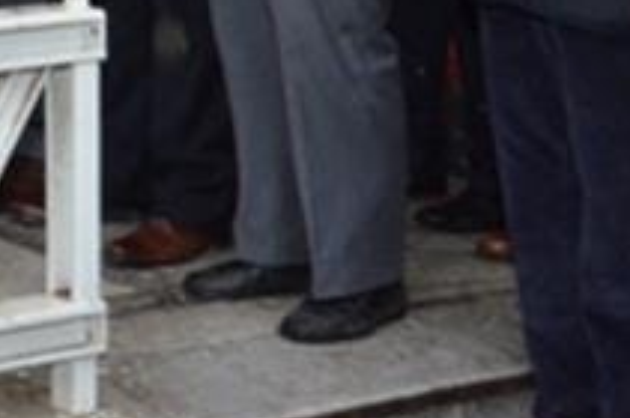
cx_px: -245
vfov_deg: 9.3
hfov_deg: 13.8
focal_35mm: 142
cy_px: -230
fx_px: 2479
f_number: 8
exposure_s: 1/250
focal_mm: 25
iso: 1600
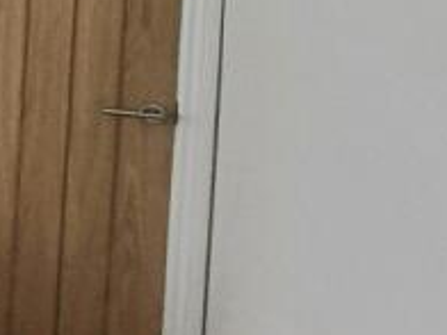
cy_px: -73
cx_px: -673
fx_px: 878
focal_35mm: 68
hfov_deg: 14.4
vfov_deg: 20.2
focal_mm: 2.2
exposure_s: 1/143
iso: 50
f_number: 2.2
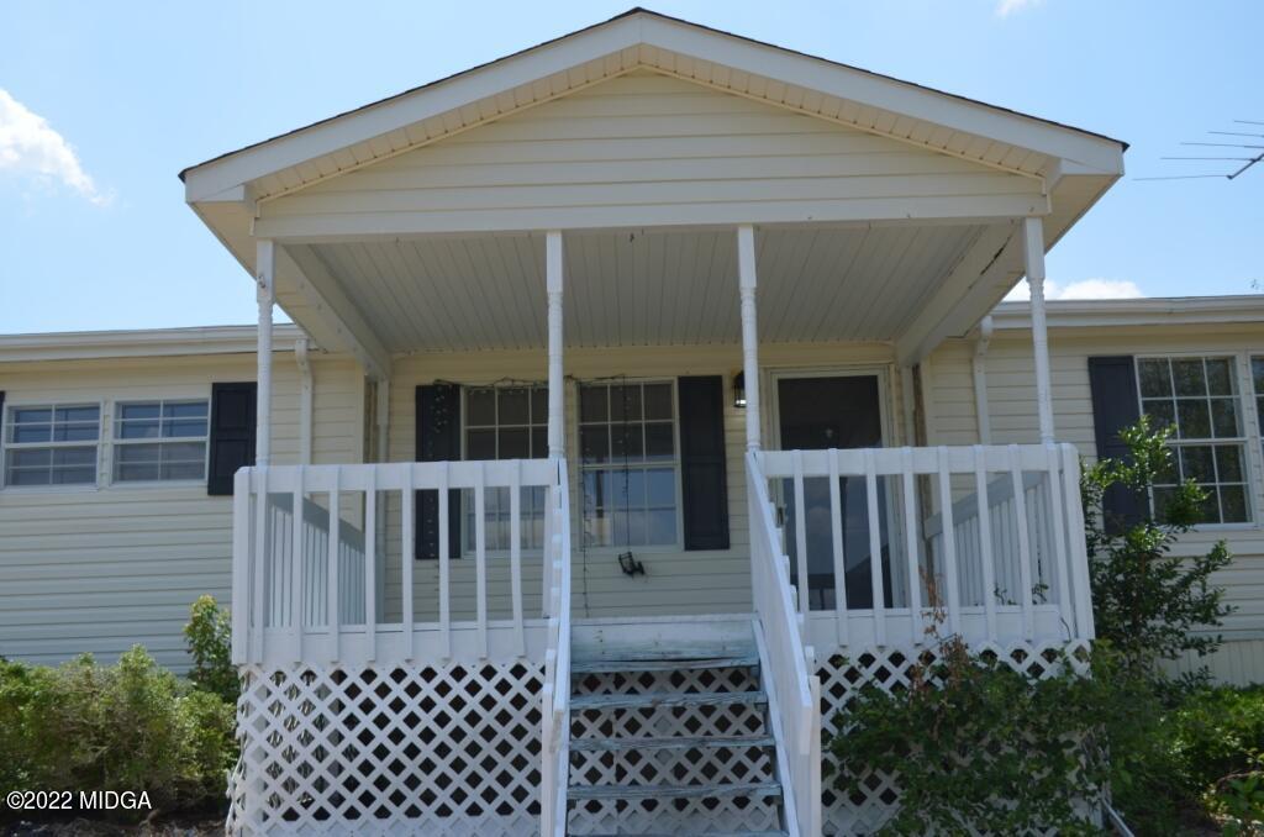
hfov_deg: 49.6
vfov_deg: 34.1
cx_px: 632
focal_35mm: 39
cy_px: 418
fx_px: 1366
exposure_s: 1/640
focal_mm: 26
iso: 100
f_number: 4.2
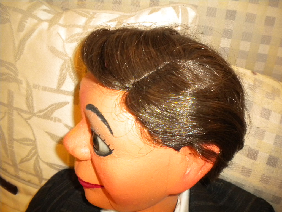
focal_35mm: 35
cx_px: 141
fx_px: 285
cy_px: 106
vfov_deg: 40.7
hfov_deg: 52.6
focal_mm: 6.3
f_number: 3.1
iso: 400
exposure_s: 1/30
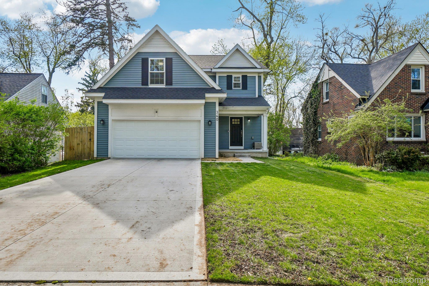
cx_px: 214
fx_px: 232
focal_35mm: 20
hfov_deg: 85.4
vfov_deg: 63.2
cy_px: 143
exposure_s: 1/200
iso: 100
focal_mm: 13
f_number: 8
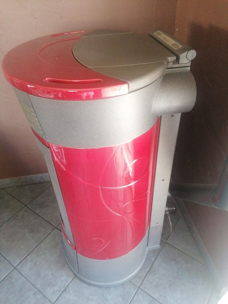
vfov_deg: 65.3
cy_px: 152
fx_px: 237
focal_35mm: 27
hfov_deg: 51.4
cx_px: 114
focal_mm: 4.75
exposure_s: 1/25
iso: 400
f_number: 1.8
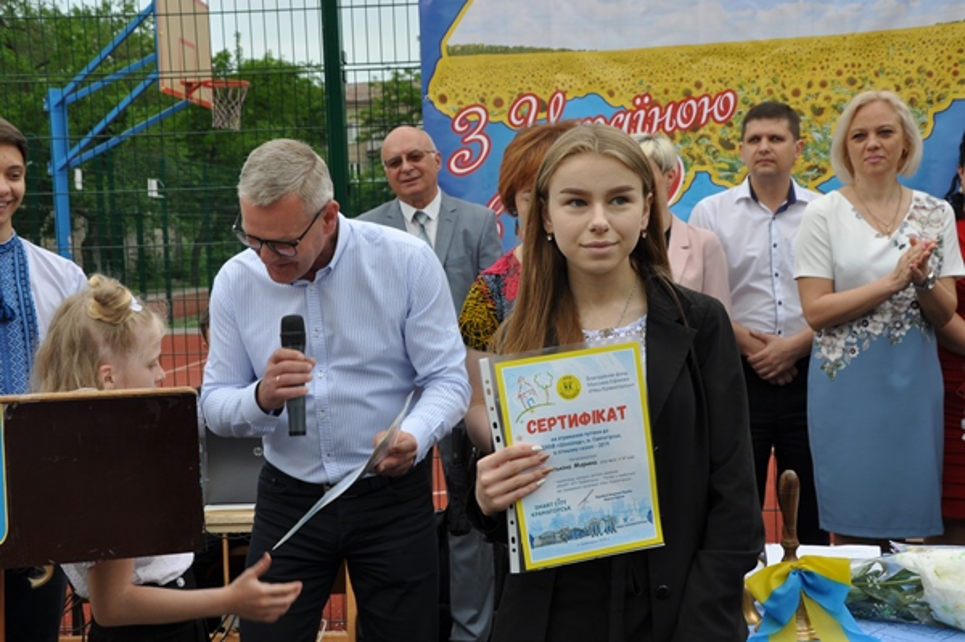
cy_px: 321
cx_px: 482
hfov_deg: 37.9
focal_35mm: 52
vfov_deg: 25.7
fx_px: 1406
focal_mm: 35
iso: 200
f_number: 10
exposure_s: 1/100
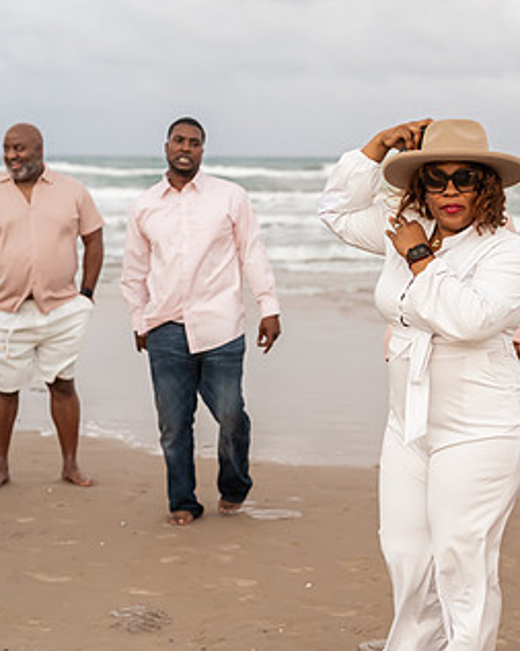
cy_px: 373
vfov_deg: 22.2
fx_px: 1657
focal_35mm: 86
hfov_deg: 17.6
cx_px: 471
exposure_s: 1/200
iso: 1000
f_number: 2.8
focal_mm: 50
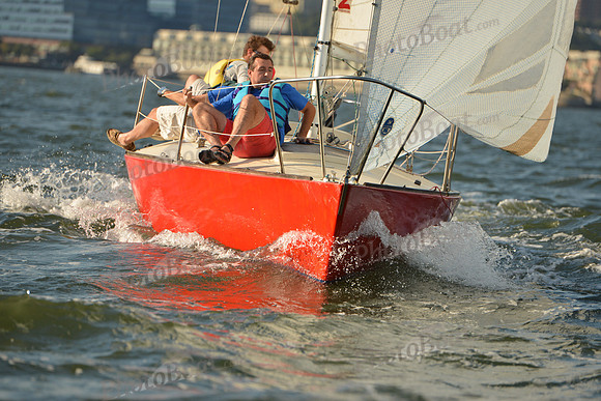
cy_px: 200
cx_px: 300
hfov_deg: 10.8
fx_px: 3173
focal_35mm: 190
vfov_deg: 7.2
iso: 400
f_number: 5
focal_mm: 190
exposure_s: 1/1250
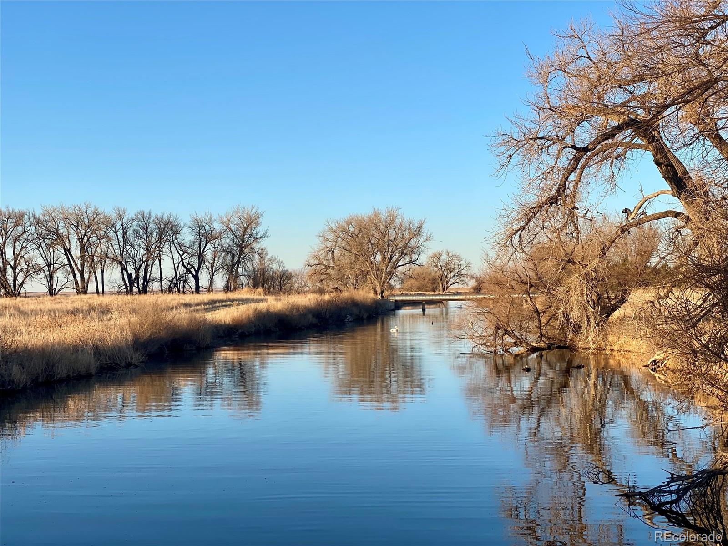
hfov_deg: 36.8
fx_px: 1094
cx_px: 364
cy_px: 273
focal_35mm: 52
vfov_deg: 28.0
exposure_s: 1/510
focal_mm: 6
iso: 20
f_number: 2
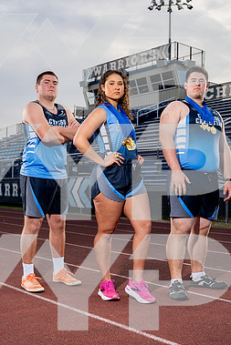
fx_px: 500
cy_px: 172
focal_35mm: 52
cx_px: 114
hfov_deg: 26.0
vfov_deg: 38.2
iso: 100
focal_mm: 34
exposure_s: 1/250
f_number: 4
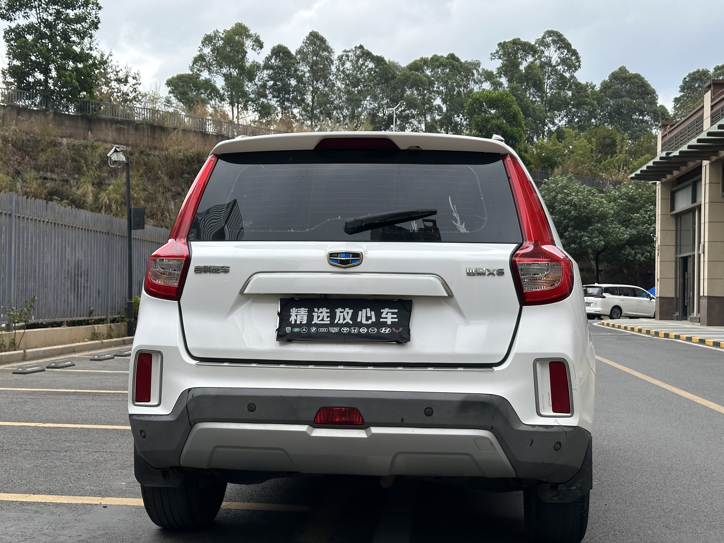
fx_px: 1004
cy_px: 272
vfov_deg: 30.3
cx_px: 362
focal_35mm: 48
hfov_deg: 39.7
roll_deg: -0.2
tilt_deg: +1.1
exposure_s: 1/990
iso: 64
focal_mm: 6.86
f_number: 1.78
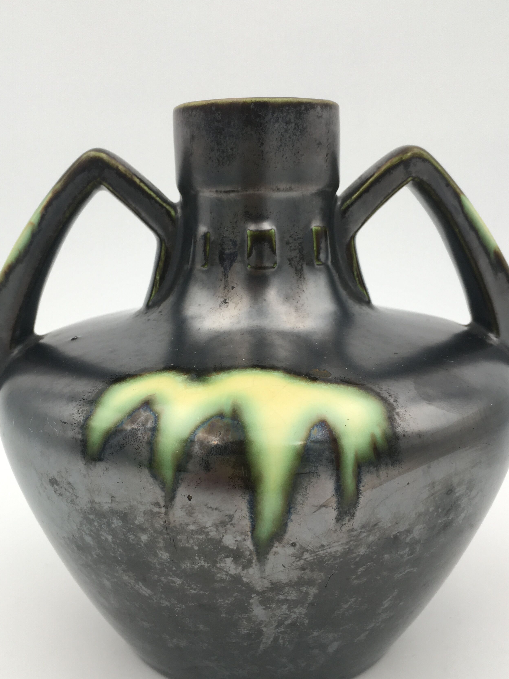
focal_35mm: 35
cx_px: 249
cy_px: 355
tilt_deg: -12.8
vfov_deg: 52.6
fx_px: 686
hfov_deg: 40.7
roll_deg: +0.3
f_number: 2.2
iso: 32
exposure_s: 1/120
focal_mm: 4.15
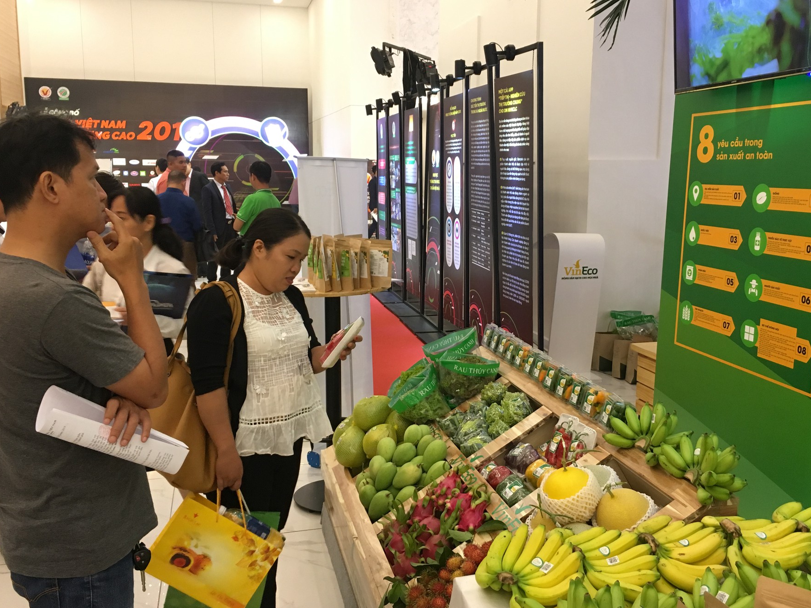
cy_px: 294
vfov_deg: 42.9
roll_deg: -1.7
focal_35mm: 33
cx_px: 435
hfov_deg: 55.3
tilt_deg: -8.5
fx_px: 773
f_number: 2.2
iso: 160
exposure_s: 1/33
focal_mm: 4.15
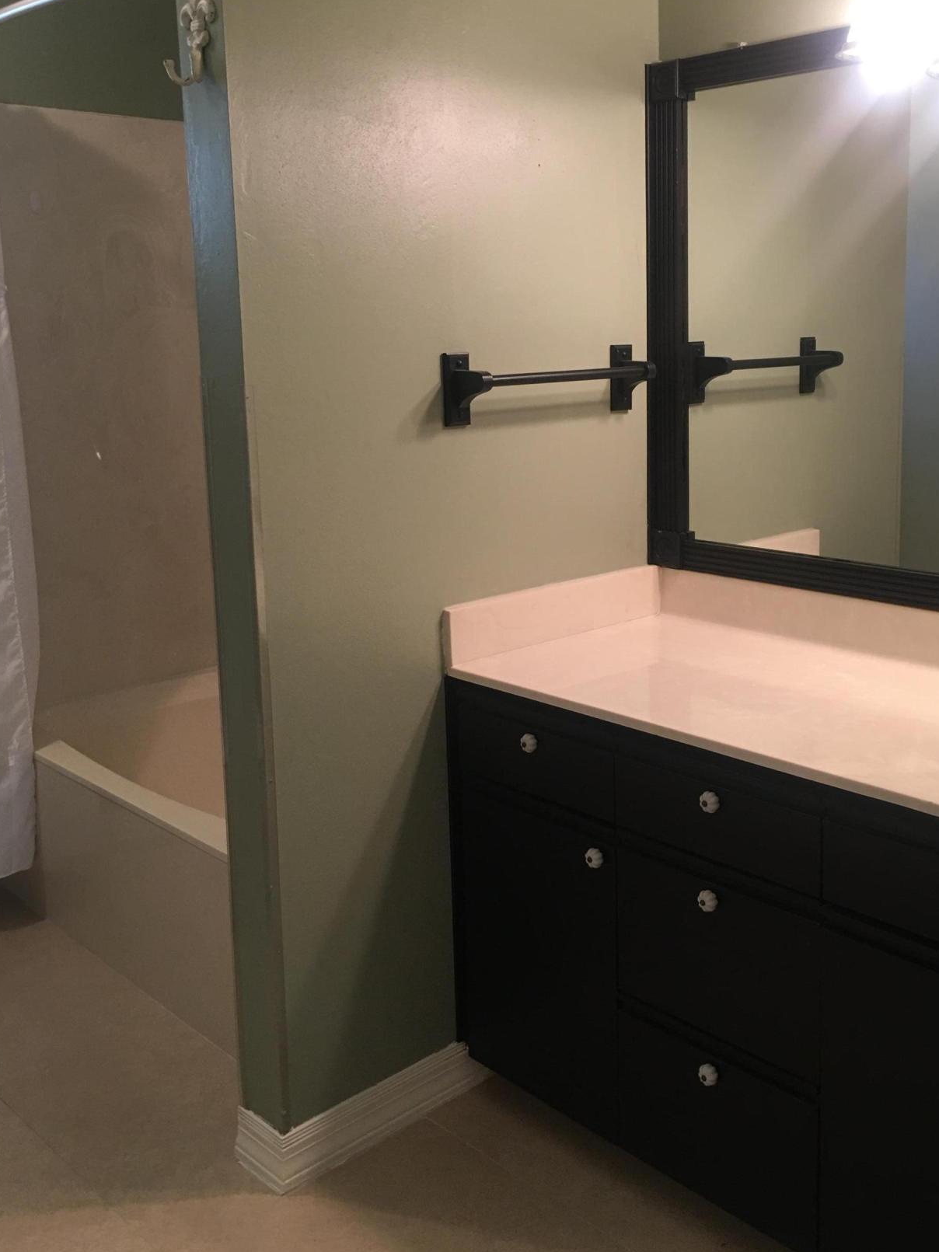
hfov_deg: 39.4
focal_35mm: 36
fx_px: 1302
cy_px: 533
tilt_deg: -8.1
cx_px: 574
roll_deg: +0.3
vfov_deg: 51.2
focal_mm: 4.15
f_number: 2.2
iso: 50
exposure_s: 1/15
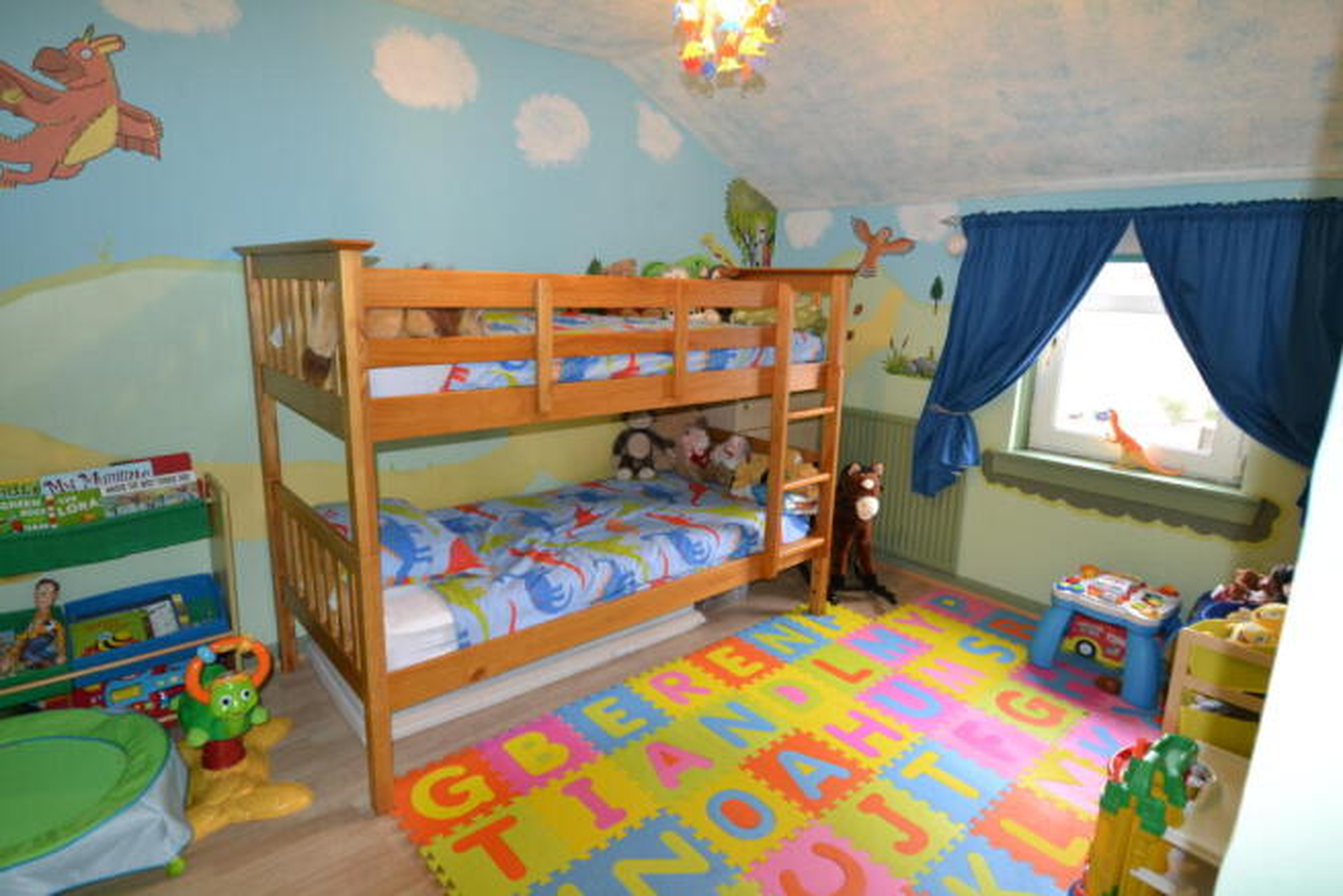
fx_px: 672
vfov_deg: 67.4
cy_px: 448
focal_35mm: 18
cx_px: 672
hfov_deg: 90.0
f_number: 3.8
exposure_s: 1/60
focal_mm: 12
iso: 1250
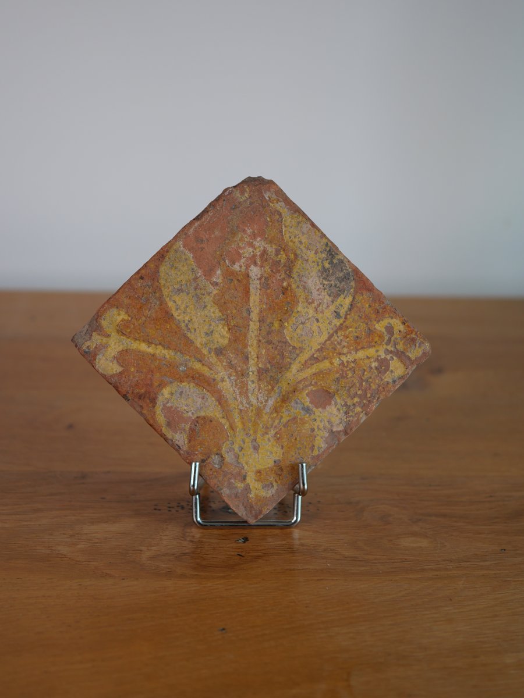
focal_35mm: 60
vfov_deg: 32.2
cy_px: 349
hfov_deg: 24.4
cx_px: 262
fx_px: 1211
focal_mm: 30
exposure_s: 1/100
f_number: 2.8
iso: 200
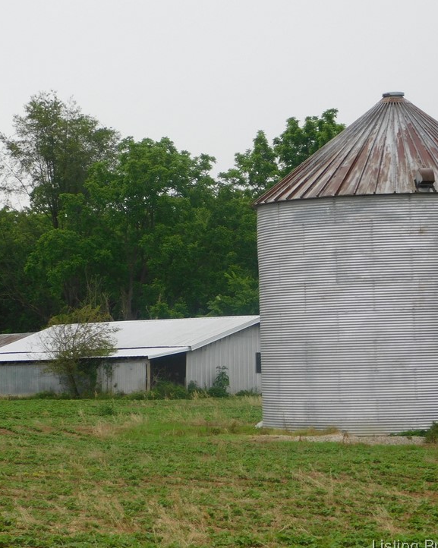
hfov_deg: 12.2
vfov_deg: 15.3
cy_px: 272
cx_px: 197
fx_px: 2043
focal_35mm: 126
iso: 125
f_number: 4.5
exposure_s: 1/60
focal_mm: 16.1
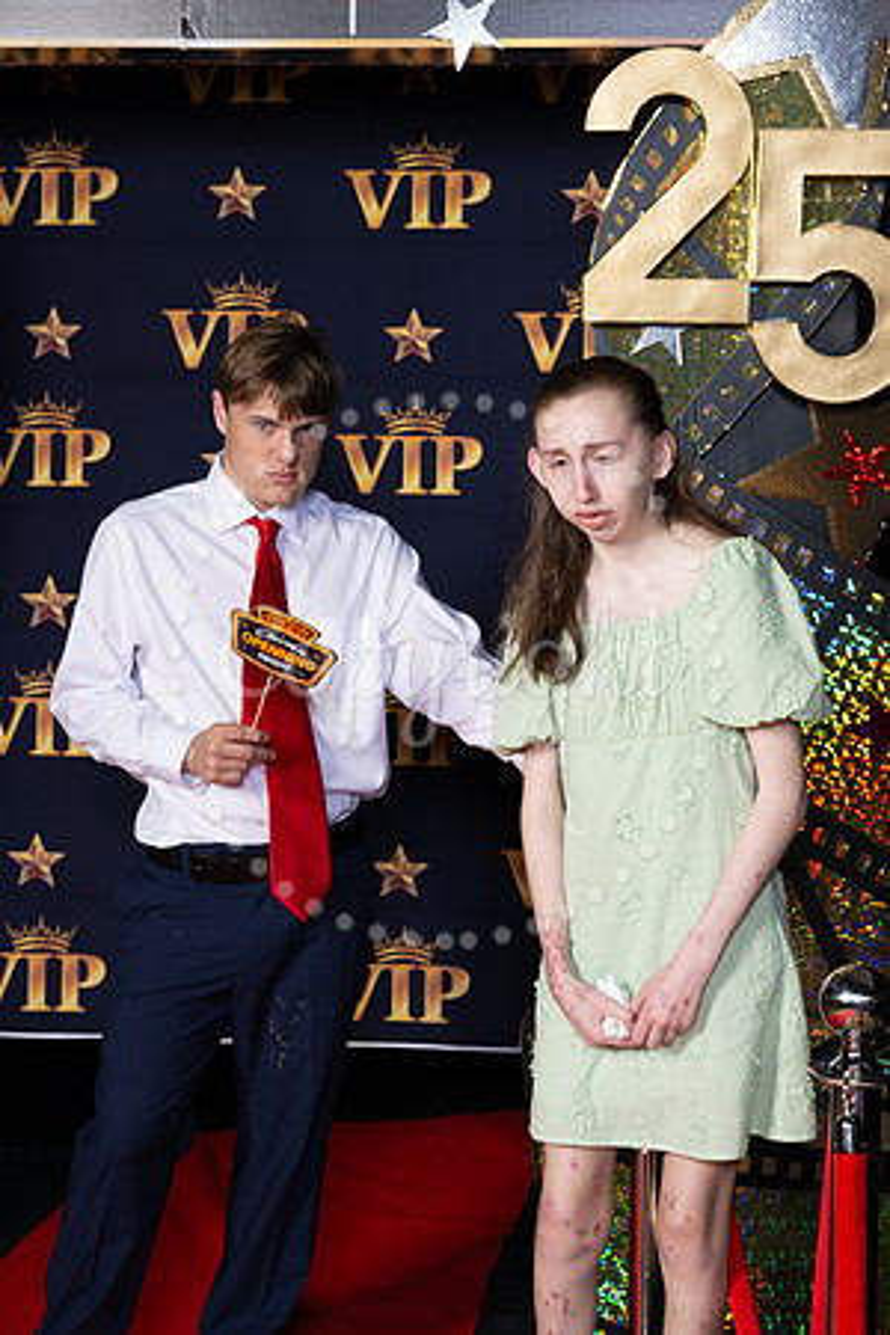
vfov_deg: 33.4
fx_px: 2225
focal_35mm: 60
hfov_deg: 22.6
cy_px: 668
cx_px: 445
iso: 320
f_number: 8
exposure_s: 1/125
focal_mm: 60
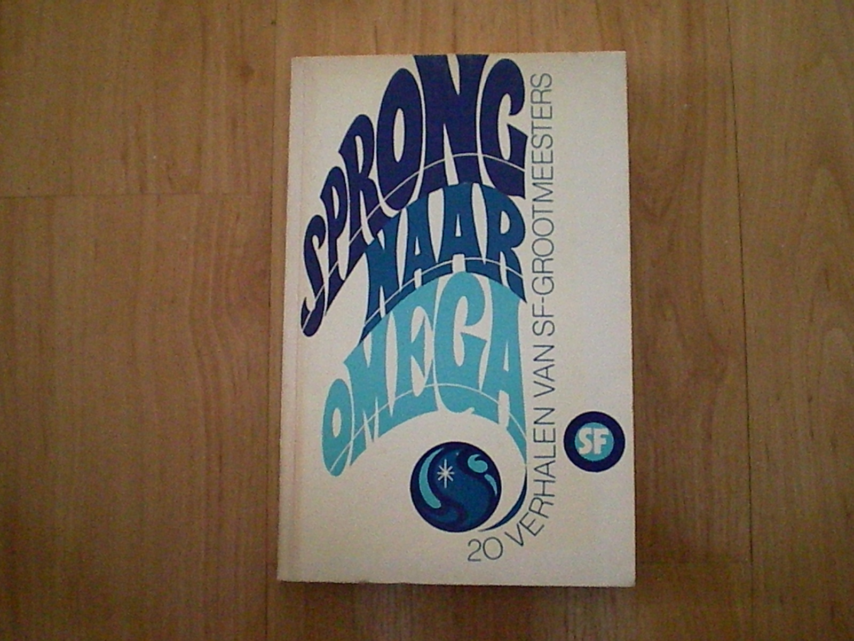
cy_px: 320
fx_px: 937
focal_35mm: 38
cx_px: 427
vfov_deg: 37.7
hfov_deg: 49.0
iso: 1476
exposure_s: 1/100
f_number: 3.1
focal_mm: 6.3
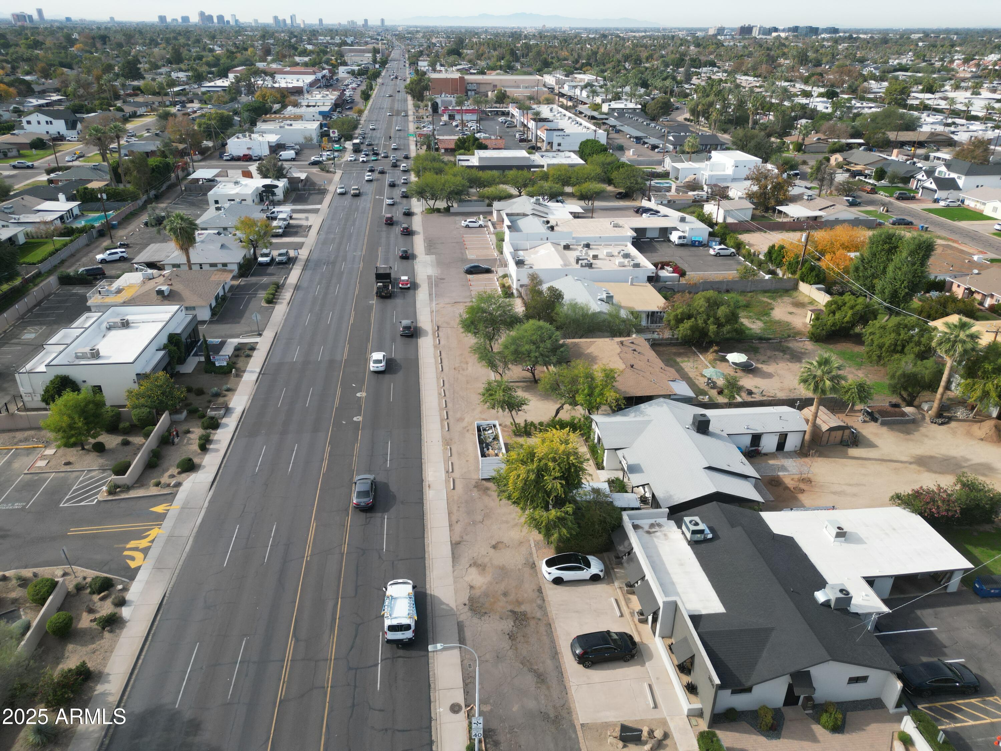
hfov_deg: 71.6
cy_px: 376
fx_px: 694
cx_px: 500
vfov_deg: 56.8
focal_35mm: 24
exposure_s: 1/2000
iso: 150
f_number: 1.7
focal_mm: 6.72
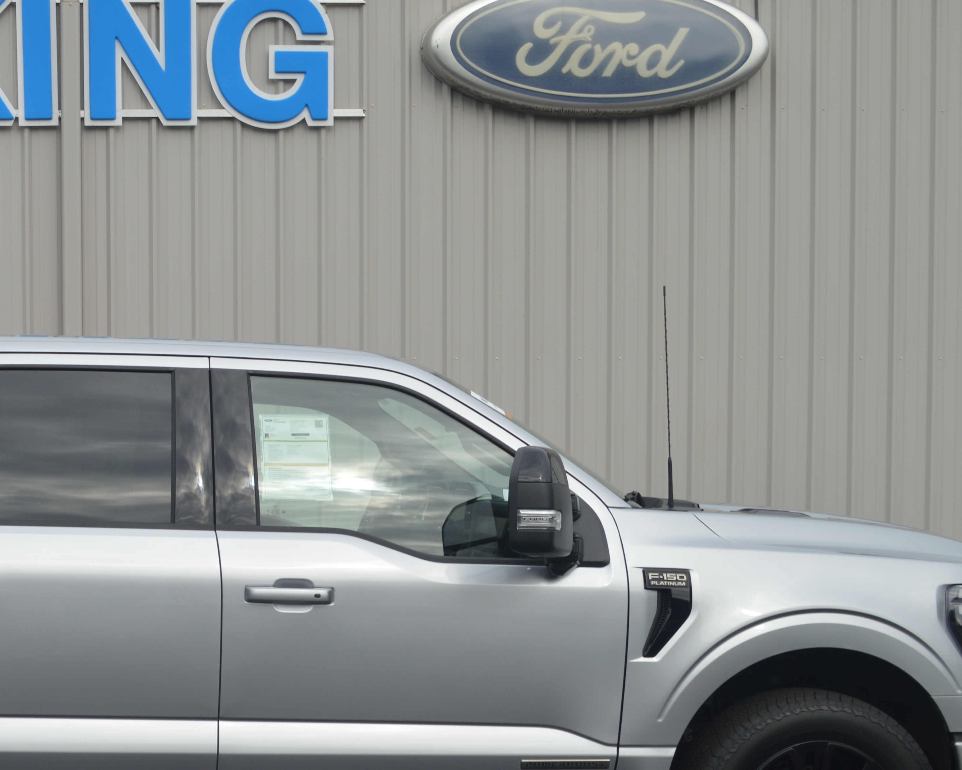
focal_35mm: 65
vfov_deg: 23.3
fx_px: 1851
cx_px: 107
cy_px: 570
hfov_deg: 28.1
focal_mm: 24
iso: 100
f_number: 6.3
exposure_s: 1/160
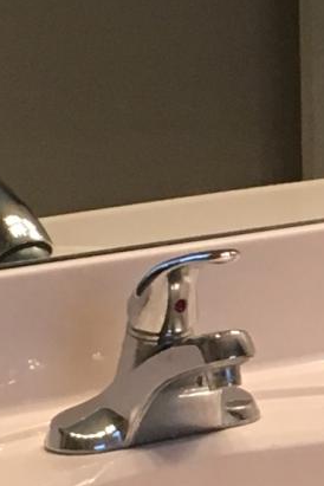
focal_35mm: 220
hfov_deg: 6.2
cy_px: 210
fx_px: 2970
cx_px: 525
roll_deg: +1.1
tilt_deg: -11.8
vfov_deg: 9.4
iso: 40
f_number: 2.2
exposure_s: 1/30
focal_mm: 4.15
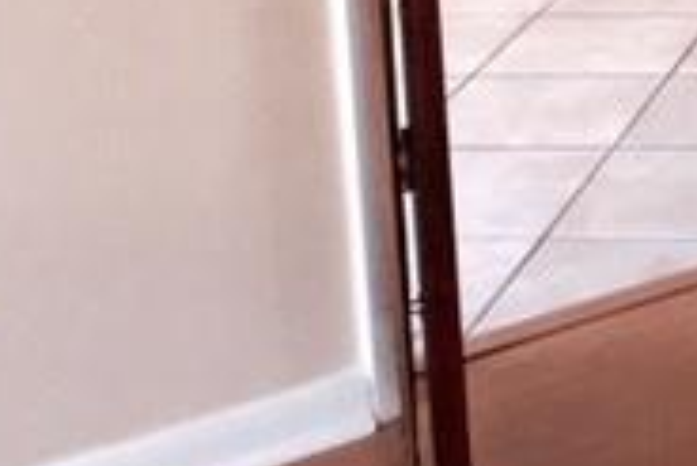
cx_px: 917
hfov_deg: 18.1
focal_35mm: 105
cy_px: -326
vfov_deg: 12.2
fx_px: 2034
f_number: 2.2
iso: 80
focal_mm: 4.15
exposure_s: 1/30
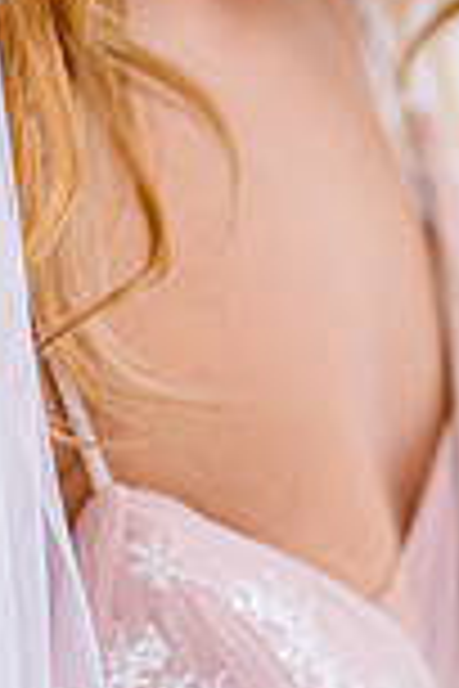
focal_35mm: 308
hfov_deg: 4.5
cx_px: 140
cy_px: -135
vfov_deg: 6.6
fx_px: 5890
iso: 400
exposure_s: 1/200
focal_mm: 105
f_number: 2
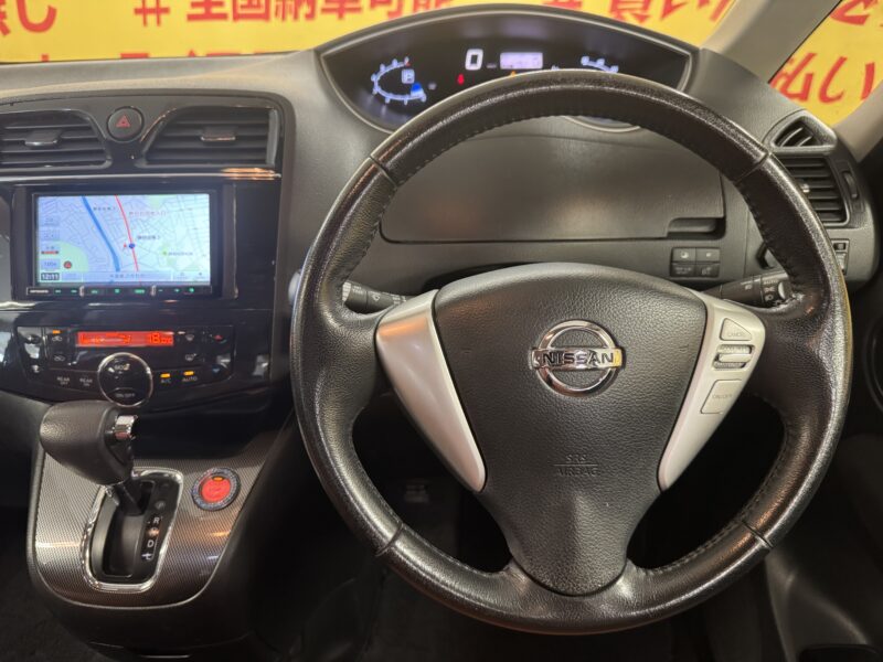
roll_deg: +1.4
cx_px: 442
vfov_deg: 56.8
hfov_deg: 71.6
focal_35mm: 24
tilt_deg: -30.0
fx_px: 612
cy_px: 331
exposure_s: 1/33
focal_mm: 6.76
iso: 640
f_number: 1.78
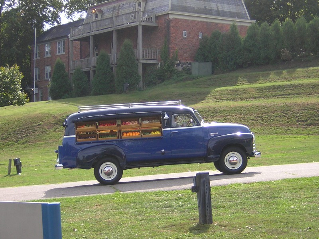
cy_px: 120
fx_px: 783
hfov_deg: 23.0
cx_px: 160
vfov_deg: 17.4
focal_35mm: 85
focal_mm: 11.1
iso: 100
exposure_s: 1/207
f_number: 4.1
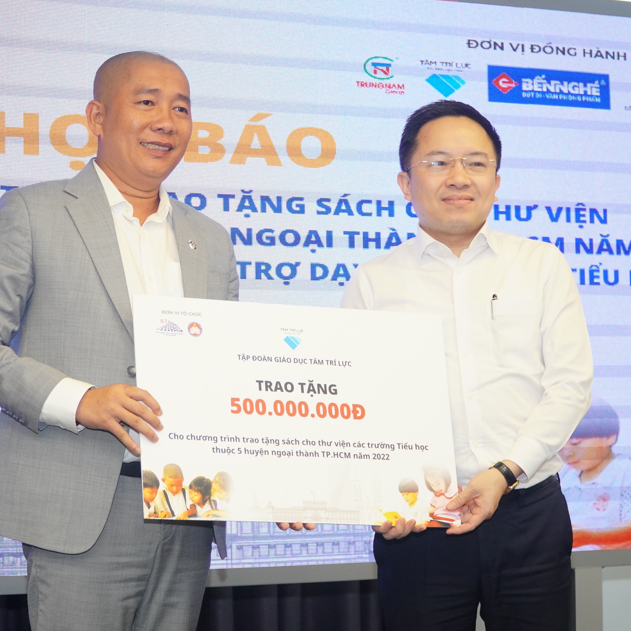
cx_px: 273
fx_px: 1952
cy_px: 313
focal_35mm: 95
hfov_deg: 18.4
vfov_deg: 18.4
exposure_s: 1/100
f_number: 4
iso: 1000
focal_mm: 49
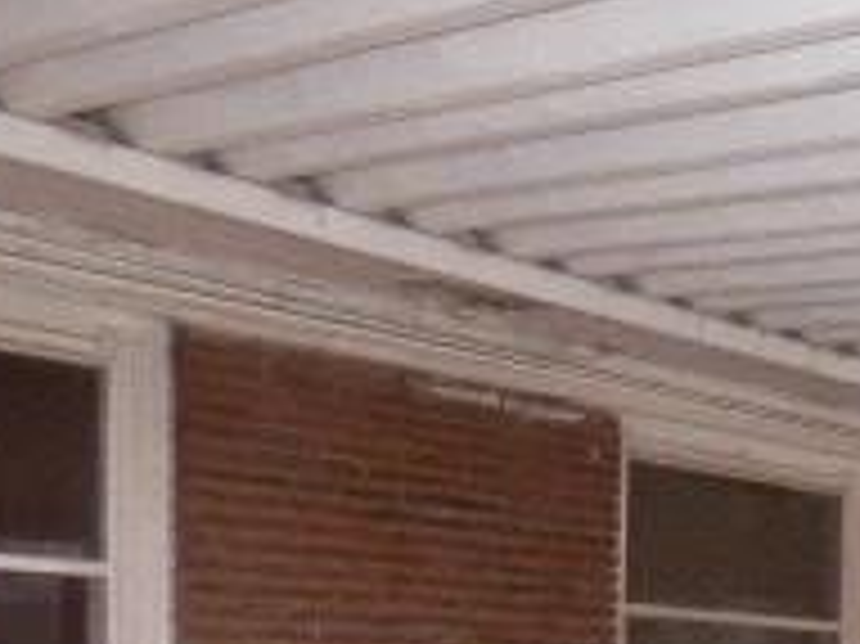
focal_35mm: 67
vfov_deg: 20.4
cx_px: 1090
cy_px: 784
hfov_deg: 25.4
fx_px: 1664
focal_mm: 3.58
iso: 640
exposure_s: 1/80
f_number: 2.8
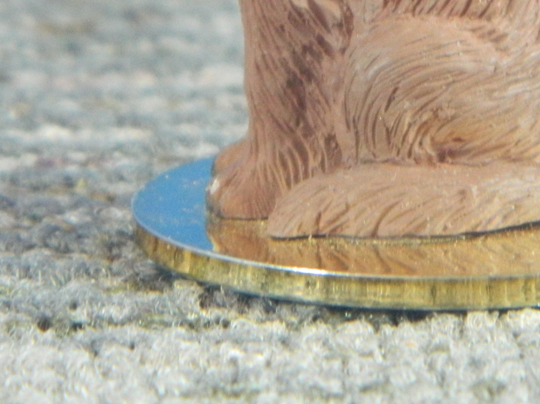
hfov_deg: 4.7
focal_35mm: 420
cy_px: -49
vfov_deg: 3.5
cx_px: 379
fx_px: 6551
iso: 400
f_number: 5.1
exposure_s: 1/6
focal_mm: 31.8
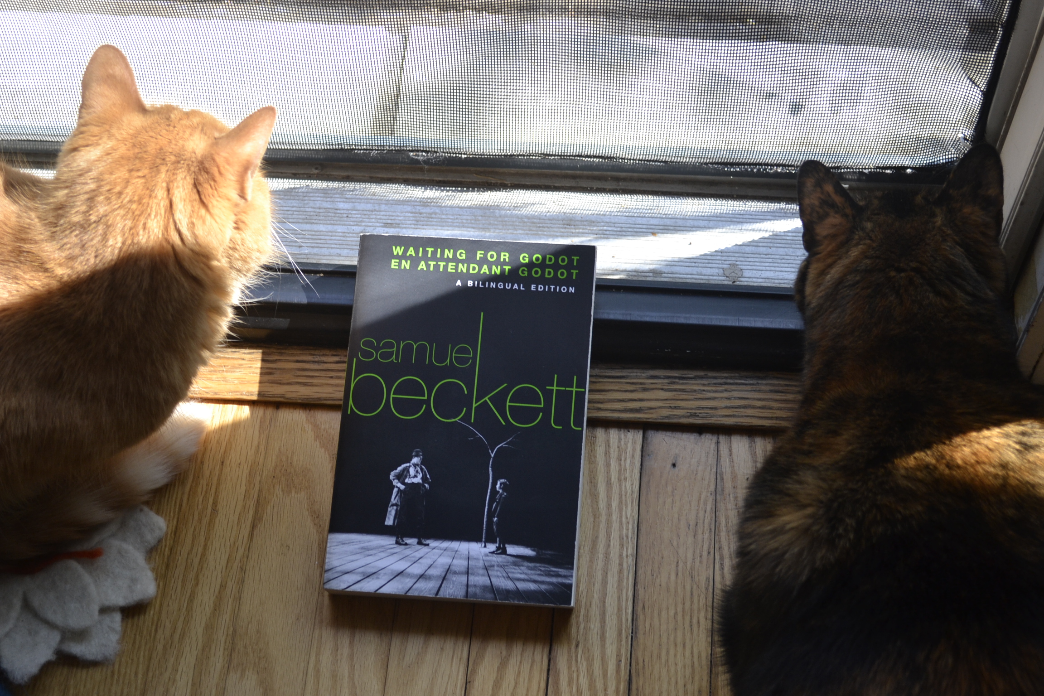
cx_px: 522
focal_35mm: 54
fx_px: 1566
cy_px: 348
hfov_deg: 36.9
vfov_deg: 25.1
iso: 400
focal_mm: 36
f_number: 5
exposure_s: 1/60
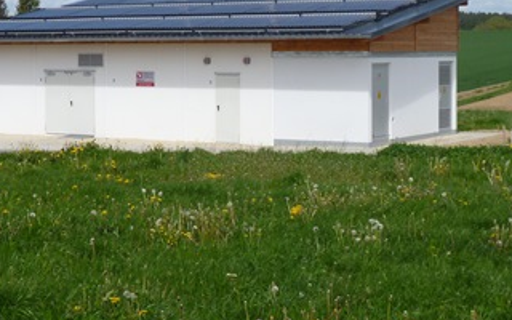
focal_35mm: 87
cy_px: 77
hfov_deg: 23.7
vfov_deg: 14.9
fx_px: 1214
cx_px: 189
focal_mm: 7.4
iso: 80
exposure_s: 1/500
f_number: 4.2
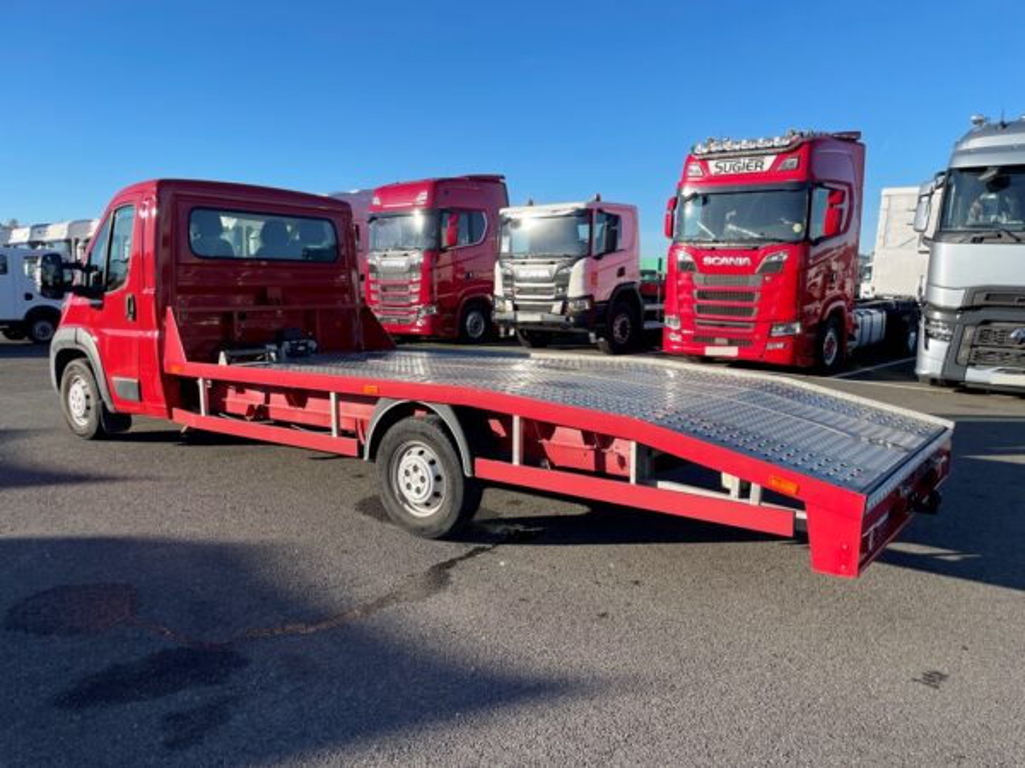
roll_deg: -0.2
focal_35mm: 26
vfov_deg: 53.1
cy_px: 384
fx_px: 770
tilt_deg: -7.2
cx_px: 512
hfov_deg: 67.3
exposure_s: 1/1916
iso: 32
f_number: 1.6
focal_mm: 4.2
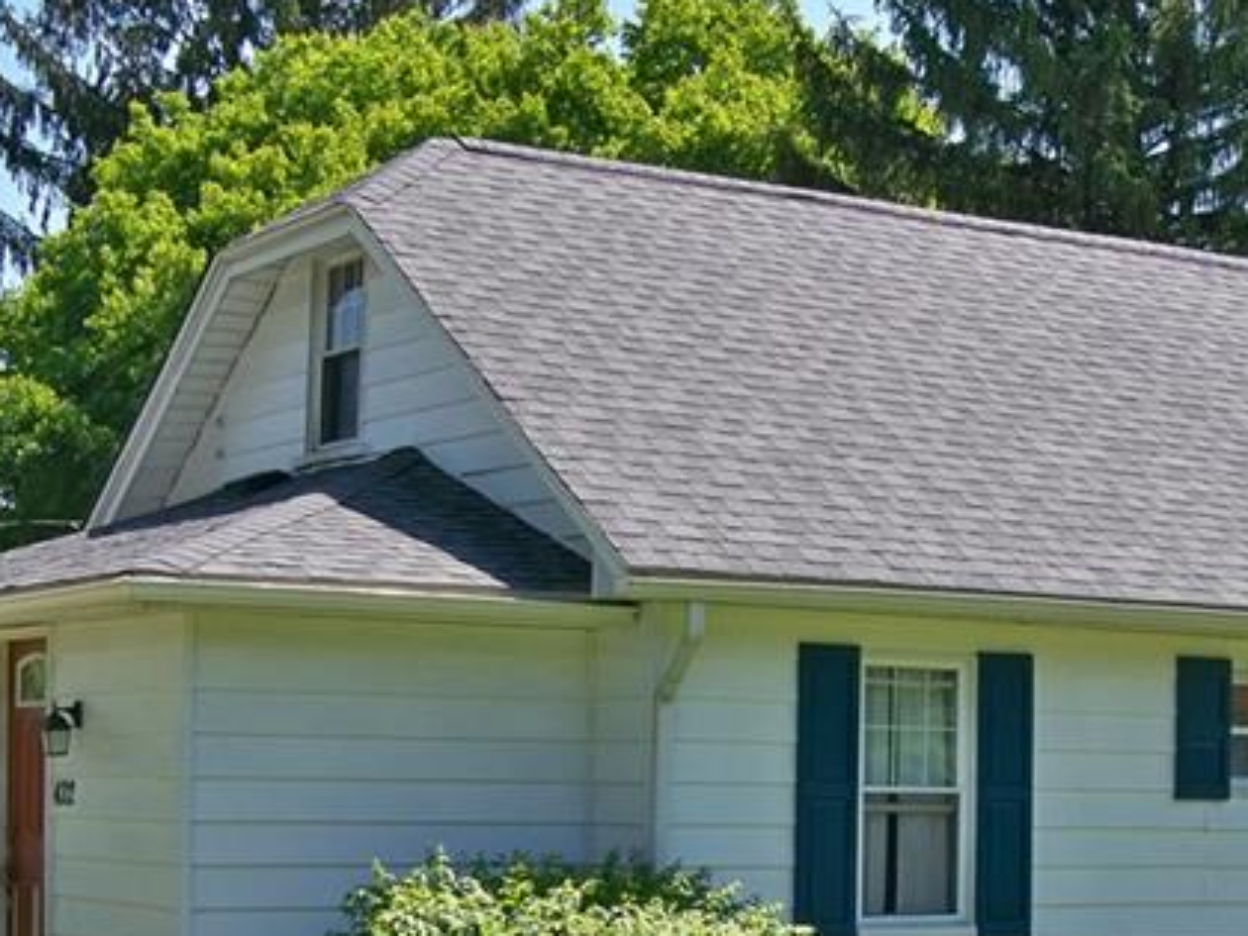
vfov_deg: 18.2
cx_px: 823
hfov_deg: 24.3
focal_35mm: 80
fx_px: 2884
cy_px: 790
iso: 64
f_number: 3.7
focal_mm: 7.5
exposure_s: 1/400
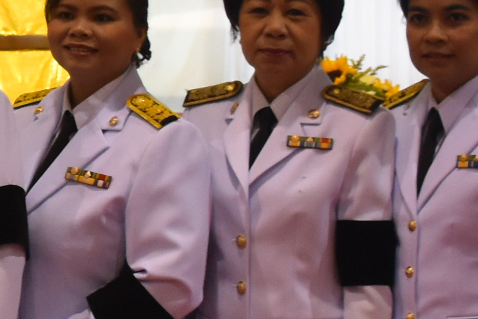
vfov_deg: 7.9
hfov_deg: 11.1
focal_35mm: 174
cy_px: 73
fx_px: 2311
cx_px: -338
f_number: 3.5
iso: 800
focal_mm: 18
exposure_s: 1/60
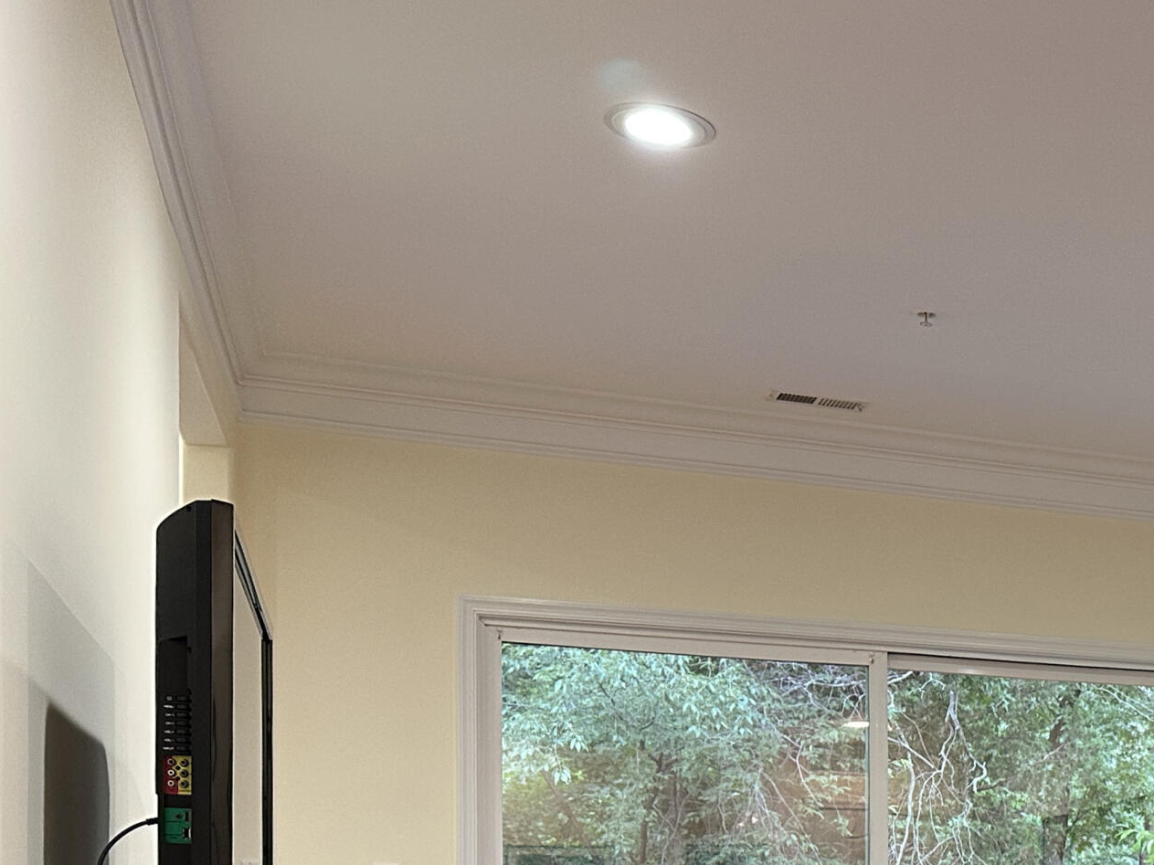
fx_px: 1900
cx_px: 1344
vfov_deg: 23.7
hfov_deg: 29.6
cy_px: 998
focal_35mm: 57
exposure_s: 1/60
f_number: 1.78
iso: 250
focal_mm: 6.86
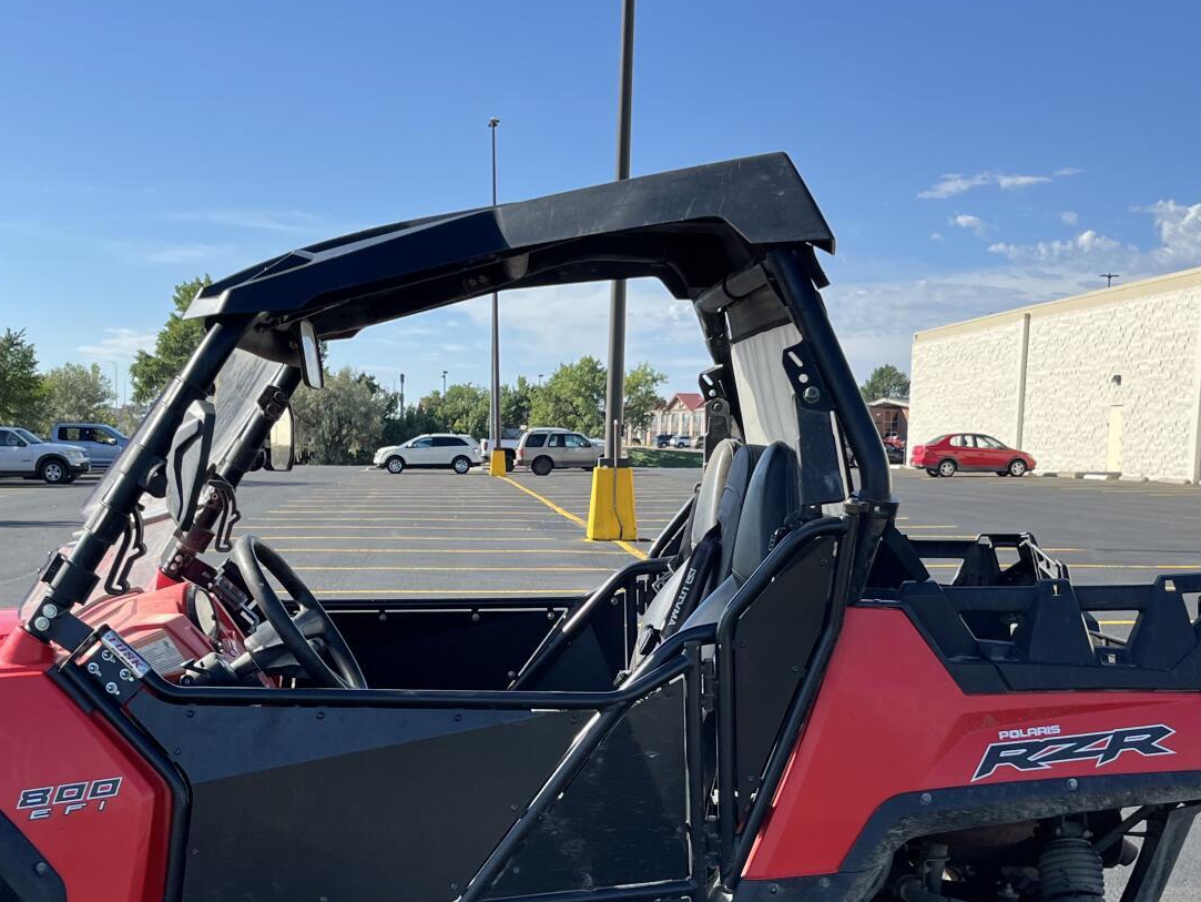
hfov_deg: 39.6
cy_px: 661
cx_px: 528
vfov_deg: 29.9
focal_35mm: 48
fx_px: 1666
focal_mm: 5.1
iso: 50
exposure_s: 1/2024
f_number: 1.6
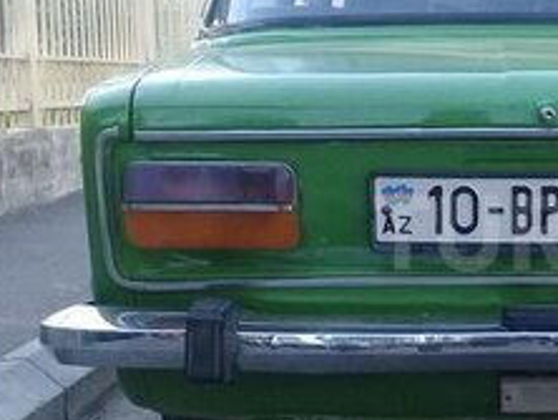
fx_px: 1485
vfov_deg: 16.1
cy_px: 233
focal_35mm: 92
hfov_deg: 20.2
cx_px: 631
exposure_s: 1/215
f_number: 2.2
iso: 50
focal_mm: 3.3
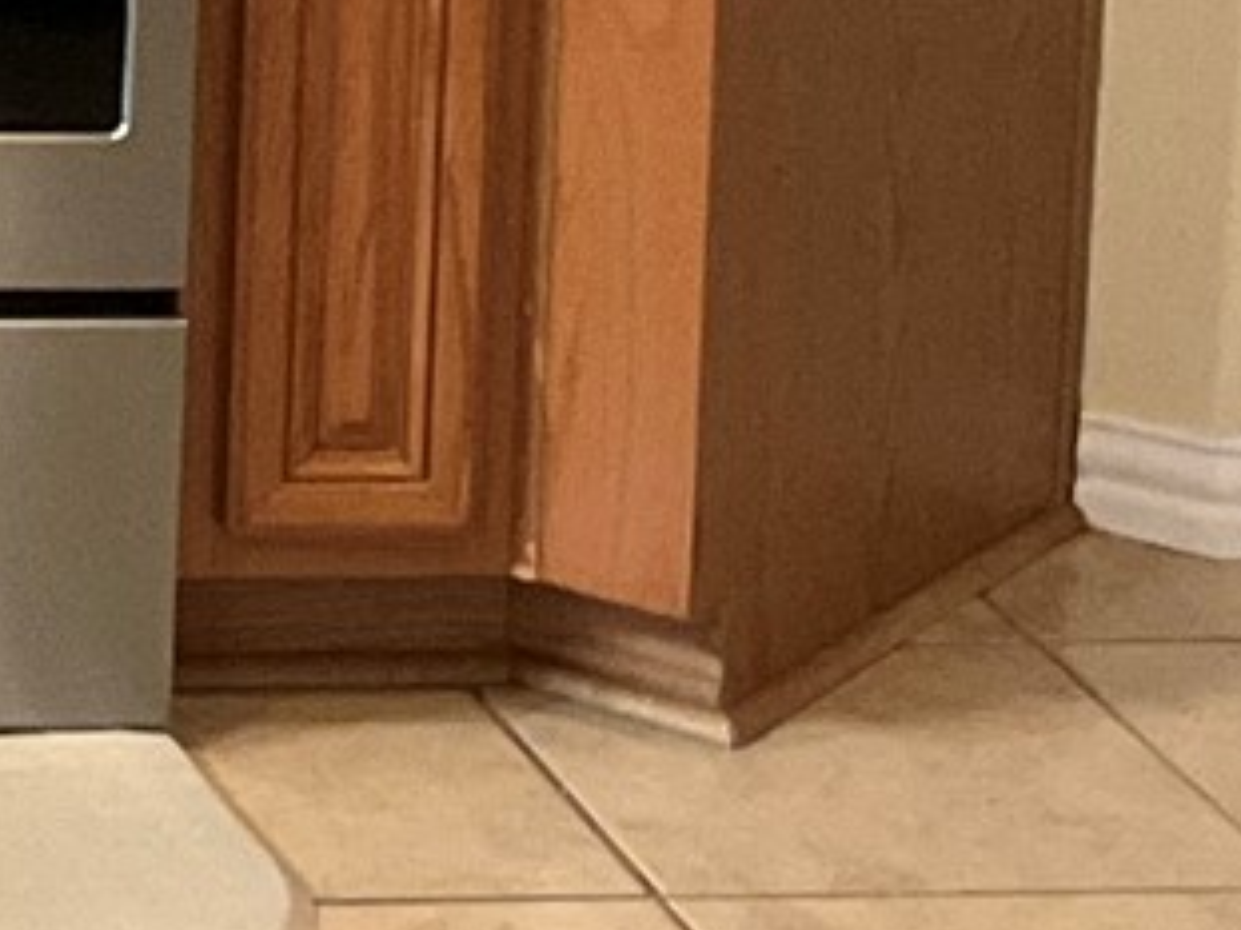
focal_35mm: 191
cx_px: -966
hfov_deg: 9.8
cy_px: -1090
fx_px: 6845
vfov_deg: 7.4
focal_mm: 3
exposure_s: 1/60
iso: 250
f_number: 1.8
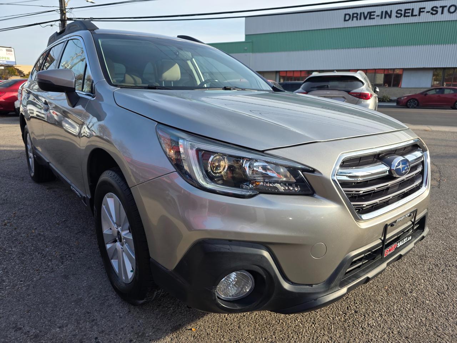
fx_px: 304
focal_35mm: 23
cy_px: 172
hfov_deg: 73.9
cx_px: 228
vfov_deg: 58.9
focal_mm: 6.3
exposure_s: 1/1111
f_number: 1.7
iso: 40
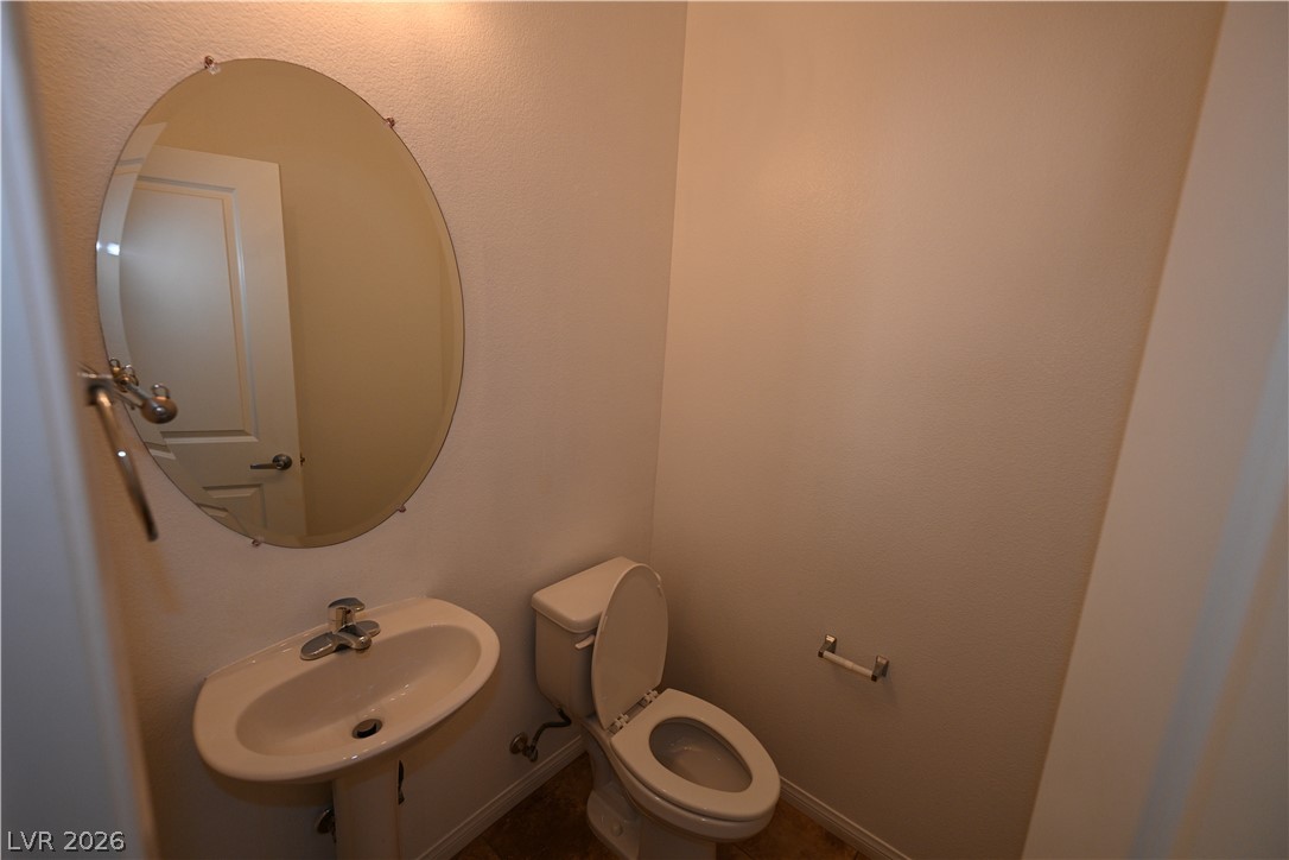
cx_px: 644
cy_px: 430
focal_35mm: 14
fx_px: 501
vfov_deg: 81.2
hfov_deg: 104.3
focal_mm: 14
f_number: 4
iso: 560
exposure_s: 1/60
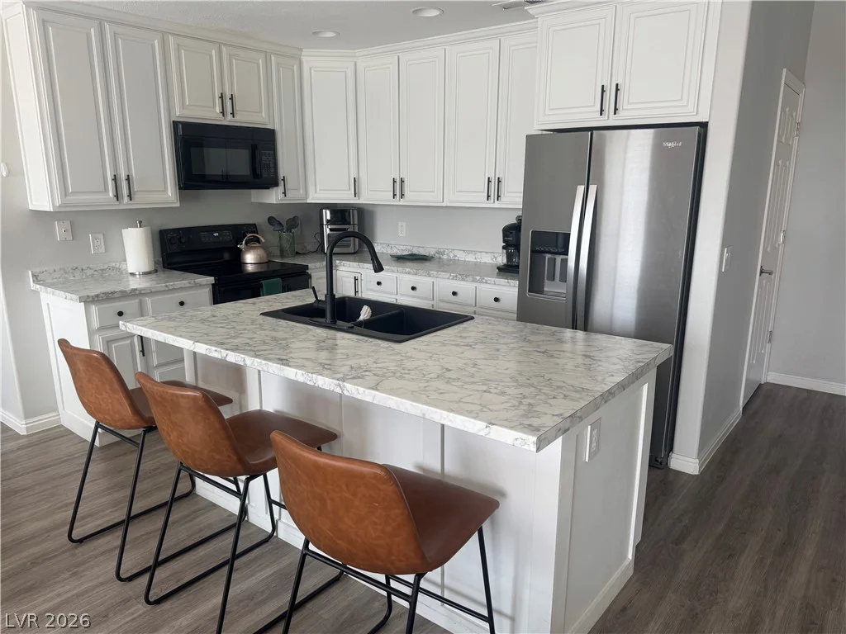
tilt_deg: -14.2
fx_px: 587
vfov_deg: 56.8
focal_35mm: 24
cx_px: 423
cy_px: 317
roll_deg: +0.3
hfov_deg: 71.6
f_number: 1.78
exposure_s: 1/121
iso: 80
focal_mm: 6.76
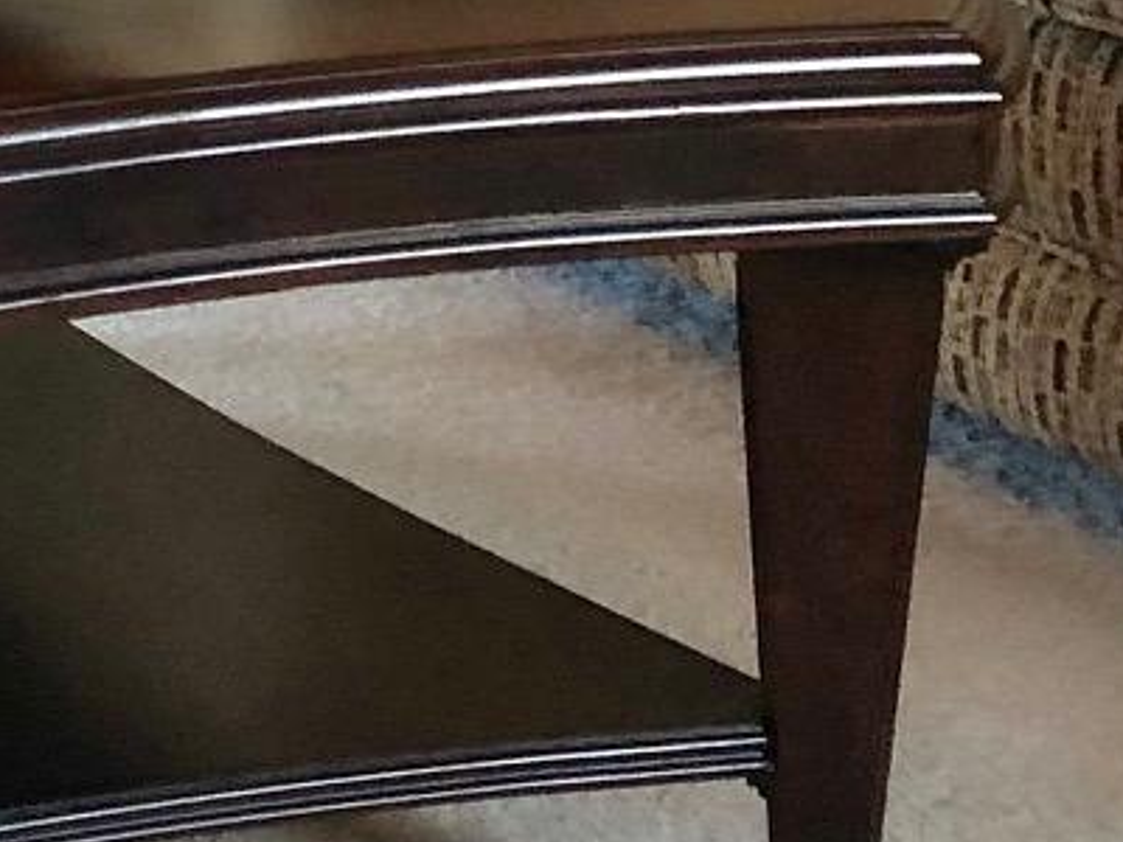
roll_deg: +1.0
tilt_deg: -7.1
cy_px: -895
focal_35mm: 141
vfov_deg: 9.7
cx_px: -1491
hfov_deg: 11.7
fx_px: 4574
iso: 32
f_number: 1.8
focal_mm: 3.99
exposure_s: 1/24
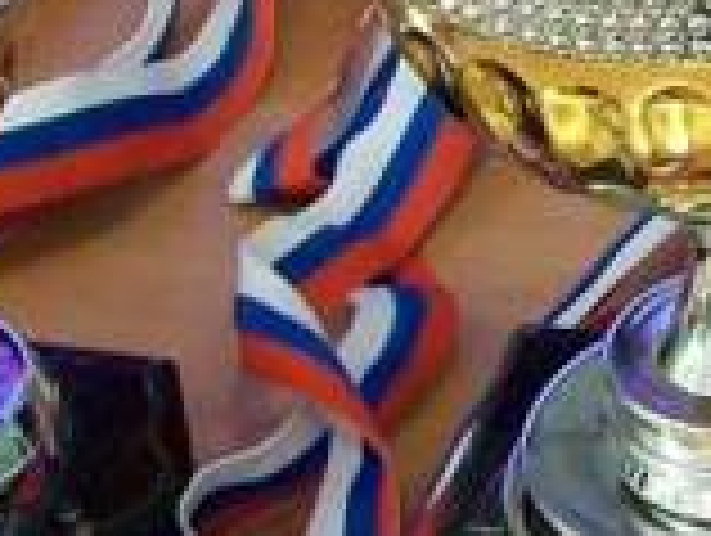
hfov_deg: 8.2
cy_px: 41
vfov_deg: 6.4
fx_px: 4793
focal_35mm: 233
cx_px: 1228
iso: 160
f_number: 2.7
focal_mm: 6
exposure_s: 1/12.8
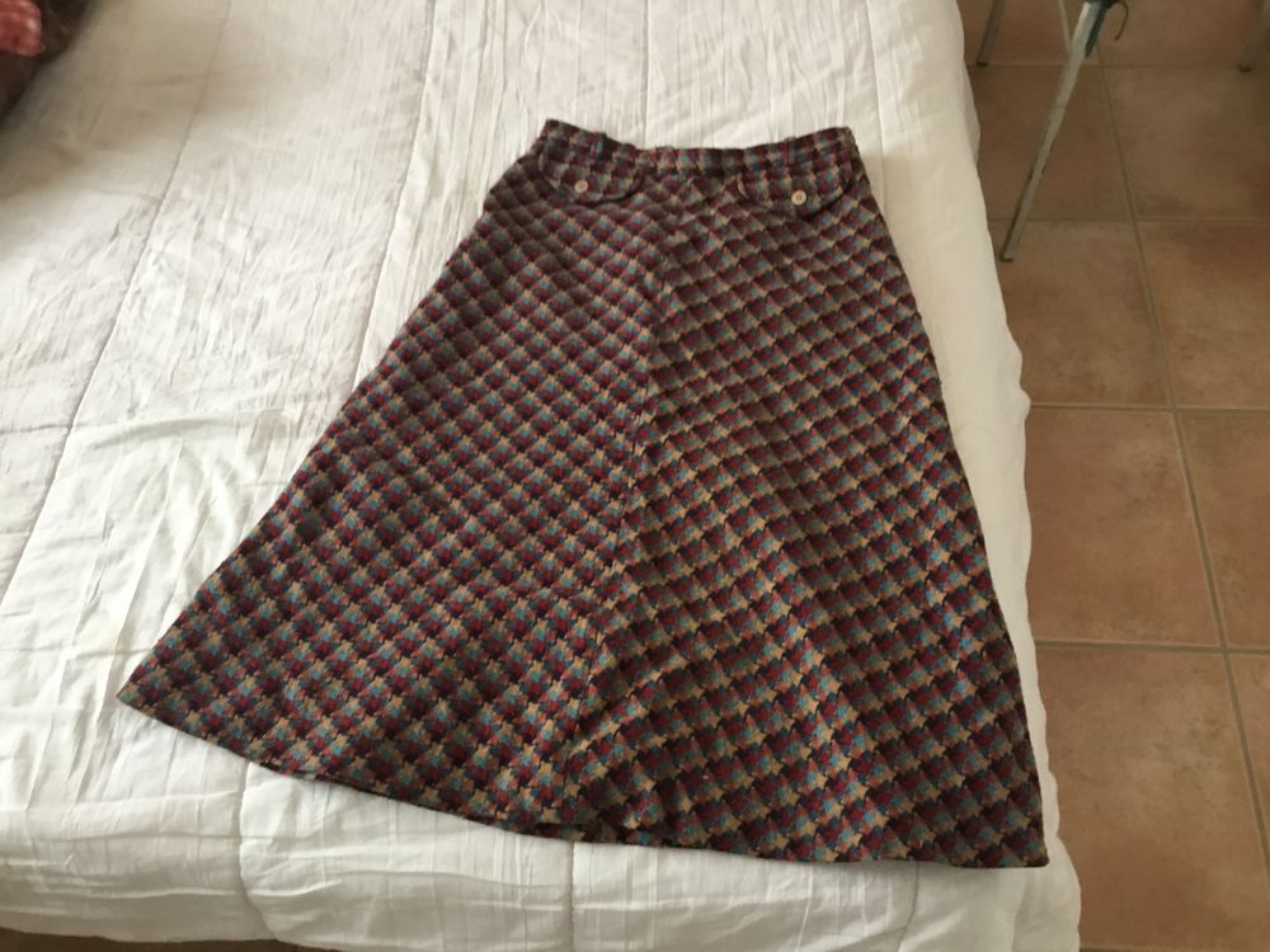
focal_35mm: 31
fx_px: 1137
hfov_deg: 58.4
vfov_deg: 45.4
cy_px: 476
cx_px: 635
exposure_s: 1/33
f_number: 2.4
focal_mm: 3.3
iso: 125
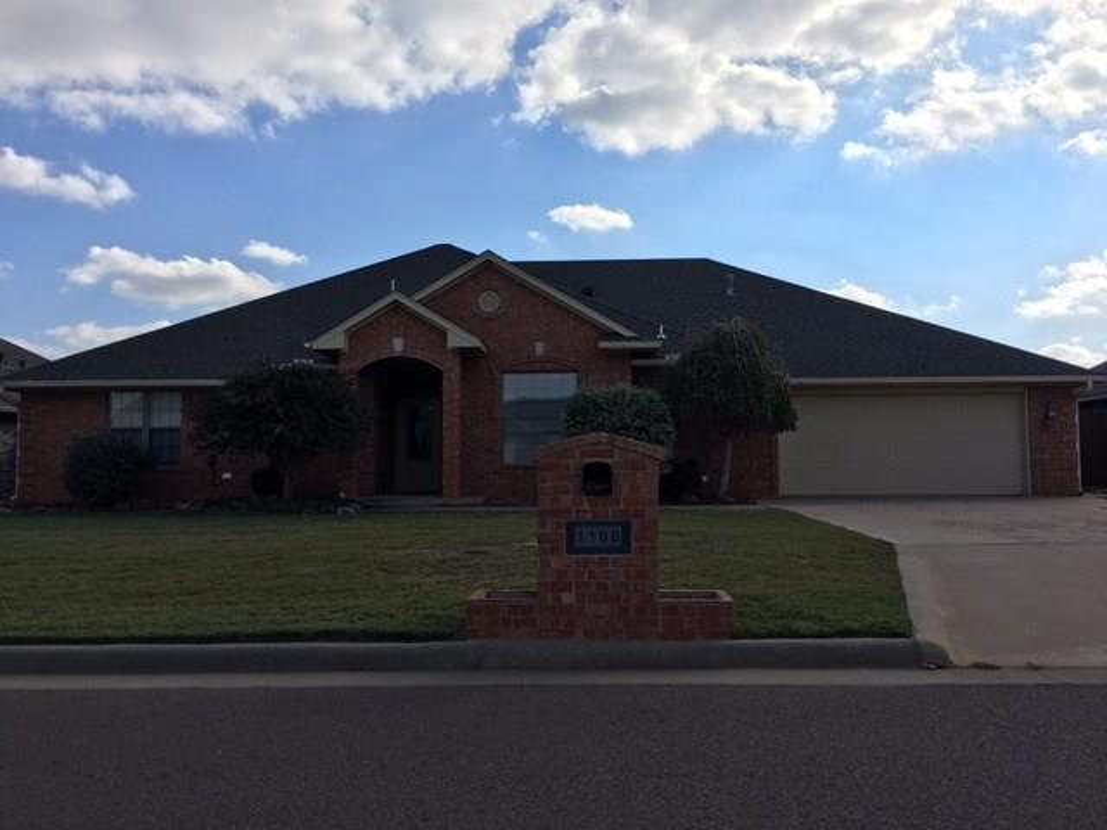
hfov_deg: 61.7
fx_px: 927
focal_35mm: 29
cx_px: 554
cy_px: 415
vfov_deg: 48.2
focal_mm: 4.15
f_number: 2.2
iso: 25
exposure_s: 1/2198
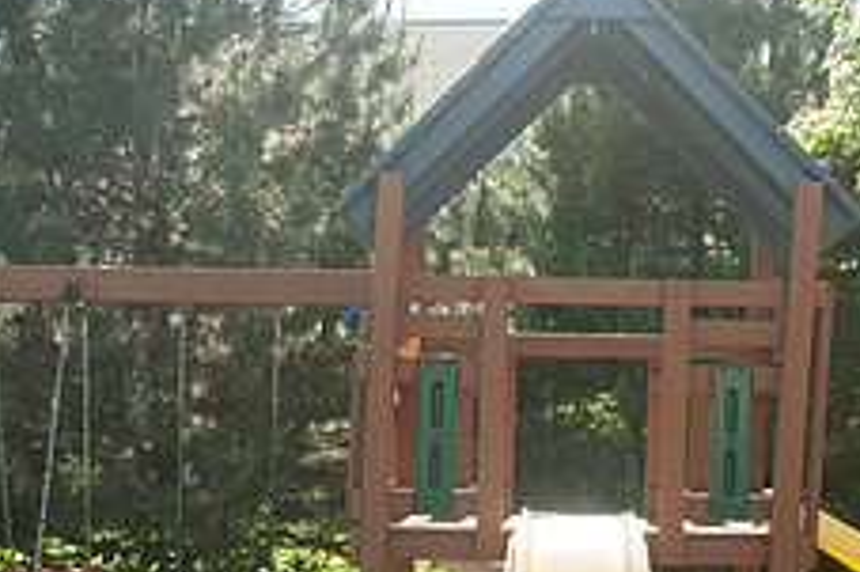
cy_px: 491
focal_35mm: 69
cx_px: 595
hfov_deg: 29.0
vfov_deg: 19.4
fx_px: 1647
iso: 400
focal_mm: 18
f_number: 5
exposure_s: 1/2000
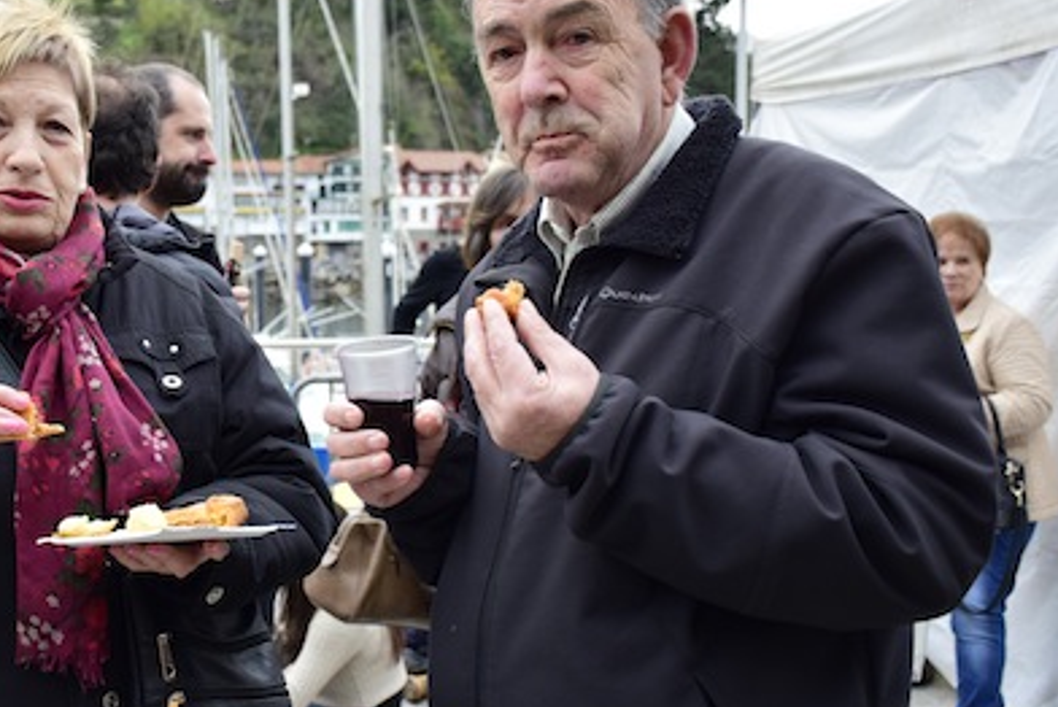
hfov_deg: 37.1
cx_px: 318
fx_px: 1552
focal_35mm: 53
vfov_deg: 25.7
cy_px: 327
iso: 500
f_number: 5
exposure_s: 1/200
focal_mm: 23
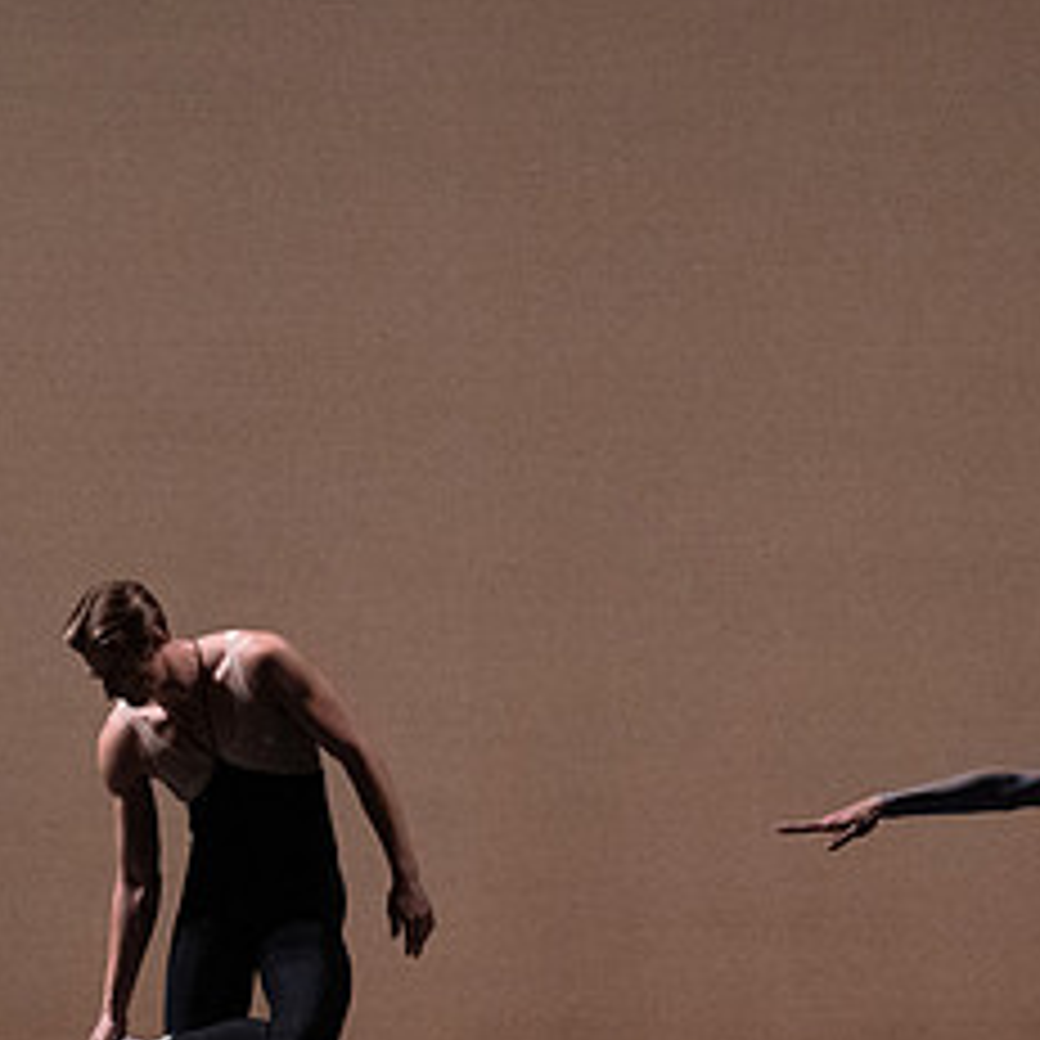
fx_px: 14310
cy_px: 781
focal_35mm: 421
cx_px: 725
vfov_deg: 4.2
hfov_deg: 4.2
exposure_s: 1/500
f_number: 6.3
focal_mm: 197
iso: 12800
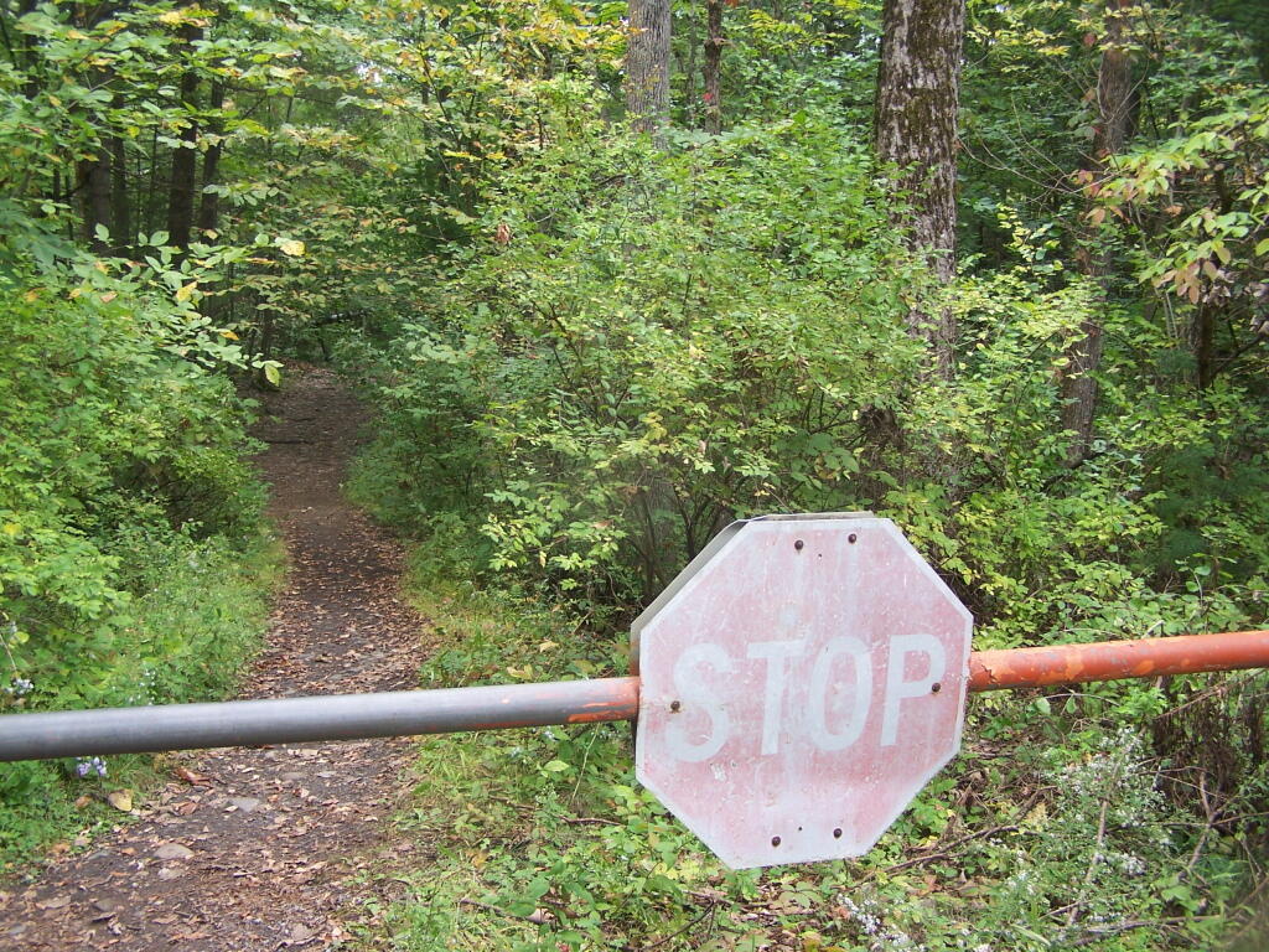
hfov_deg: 49.0
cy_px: 476
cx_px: 634
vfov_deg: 37.7
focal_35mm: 38
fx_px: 1393
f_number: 2.8
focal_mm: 6.3
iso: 80
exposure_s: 1/80
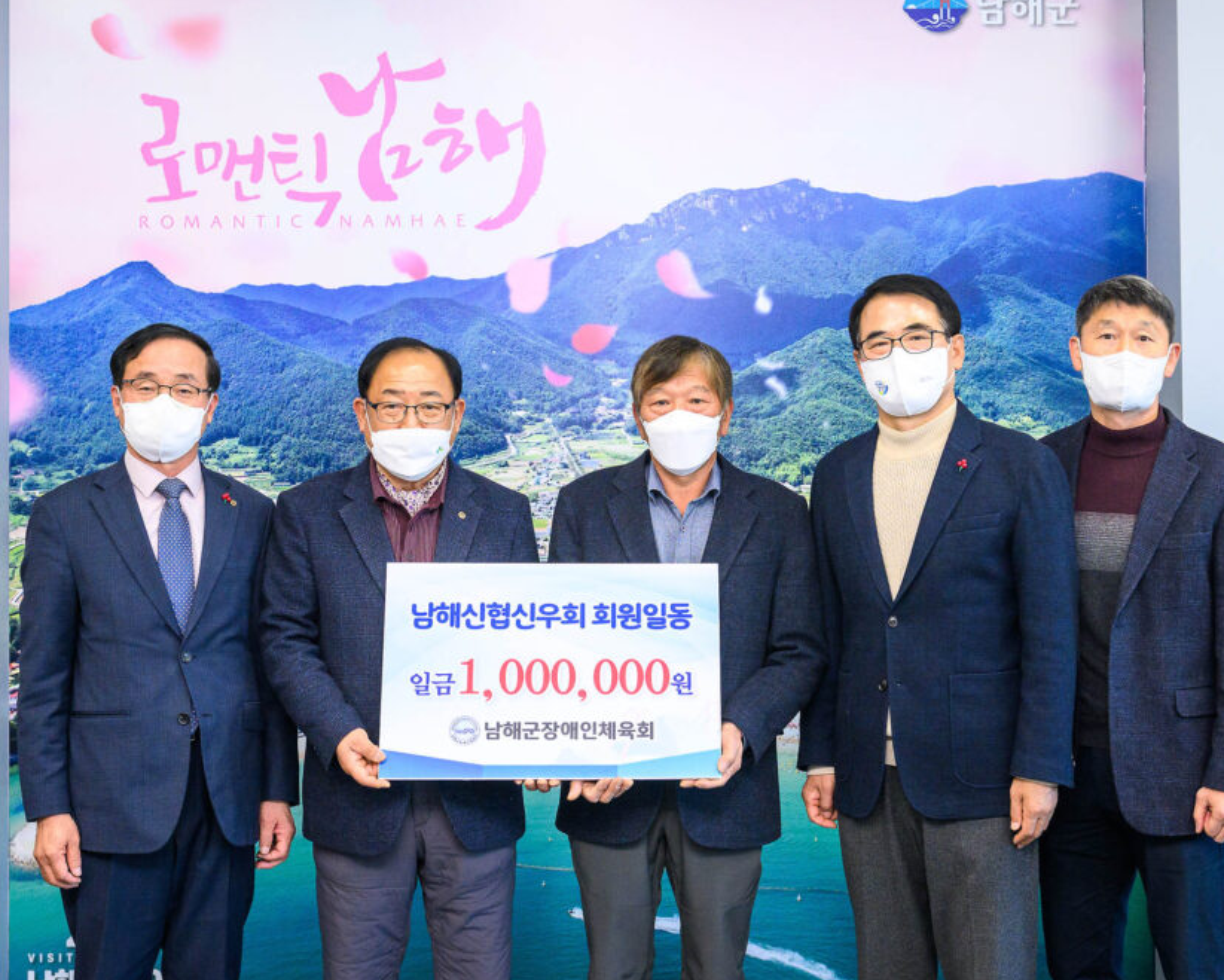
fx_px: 1776
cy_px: 480
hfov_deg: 38.0
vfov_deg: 30.9
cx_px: 570
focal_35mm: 49
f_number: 4
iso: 1600
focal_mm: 42
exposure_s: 1/200
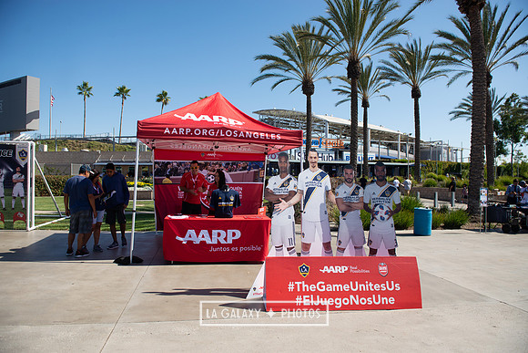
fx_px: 352
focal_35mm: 24
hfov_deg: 73.7
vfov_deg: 53.2
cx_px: 264
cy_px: 176
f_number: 4
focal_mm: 24
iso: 200
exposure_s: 1/2000
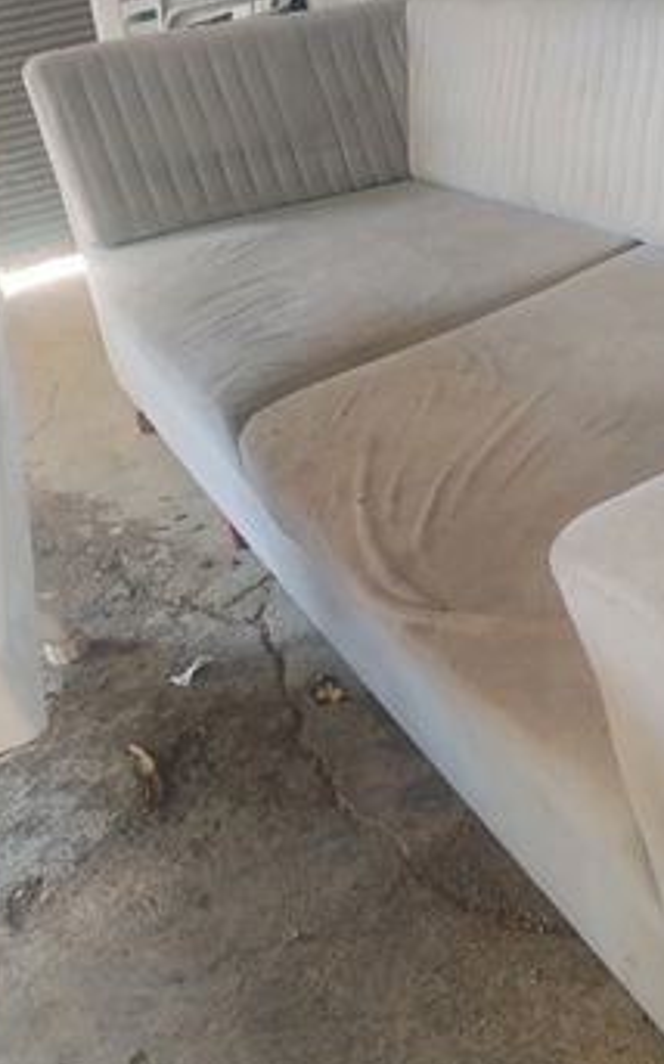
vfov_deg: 47.2
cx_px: 537
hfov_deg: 29.8
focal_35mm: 42
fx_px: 1218
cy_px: 538
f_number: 1.8
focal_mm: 4.22
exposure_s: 1/100
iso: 250
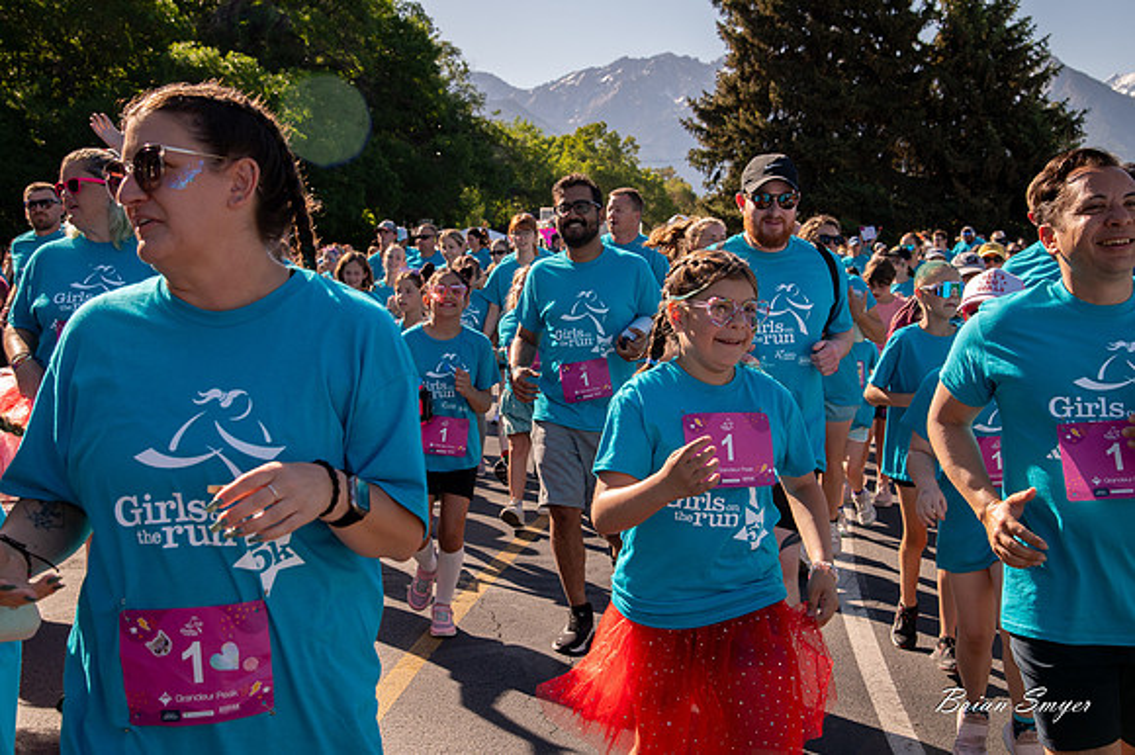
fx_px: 1578
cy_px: 377
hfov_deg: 39.5
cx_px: 554
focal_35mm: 50
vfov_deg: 26.9
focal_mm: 48
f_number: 8
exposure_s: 1/1000
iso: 800
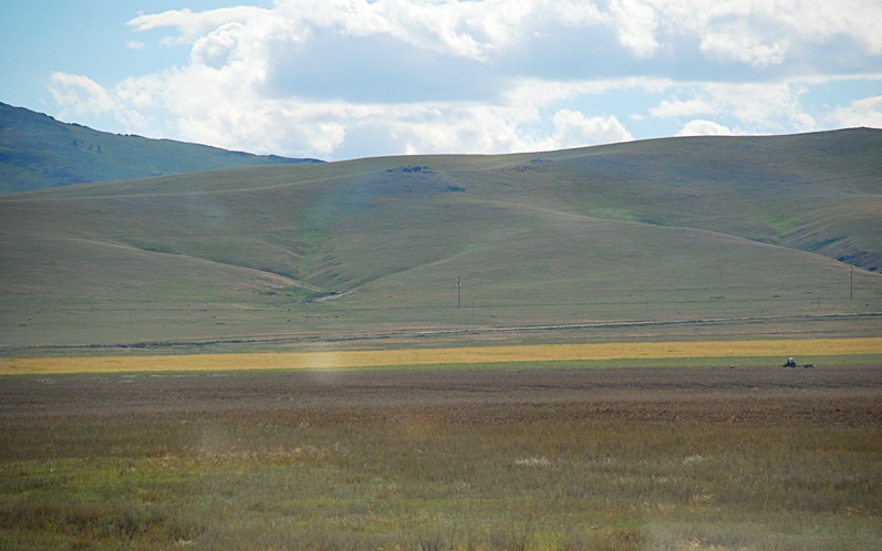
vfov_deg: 6.3
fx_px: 4988
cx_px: 442
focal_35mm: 208
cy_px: 283
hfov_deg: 10.1
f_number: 6.3
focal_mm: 135
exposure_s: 1/2000
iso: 400
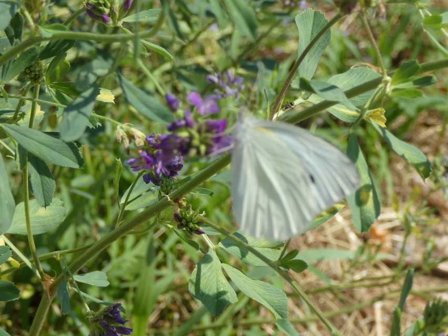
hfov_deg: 24.1
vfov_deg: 18.2
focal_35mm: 81
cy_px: 168
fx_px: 1048
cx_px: 224
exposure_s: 1/250
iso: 80
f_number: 4.5
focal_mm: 14.5
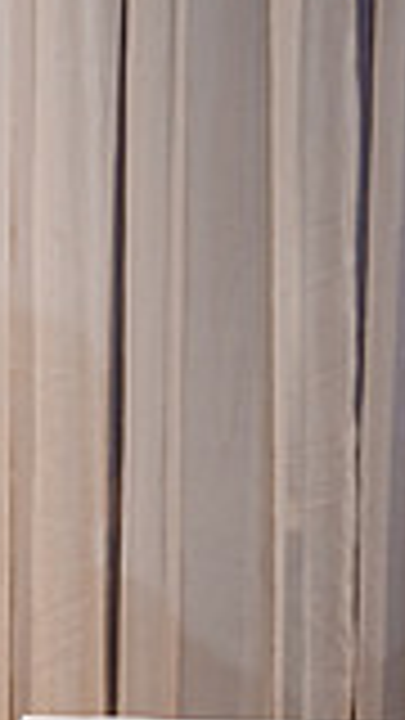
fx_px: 2253
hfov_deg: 8.5
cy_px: 628
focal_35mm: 118
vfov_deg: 17.9
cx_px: -837
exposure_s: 1/160
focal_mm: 31
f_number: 4
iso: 1000
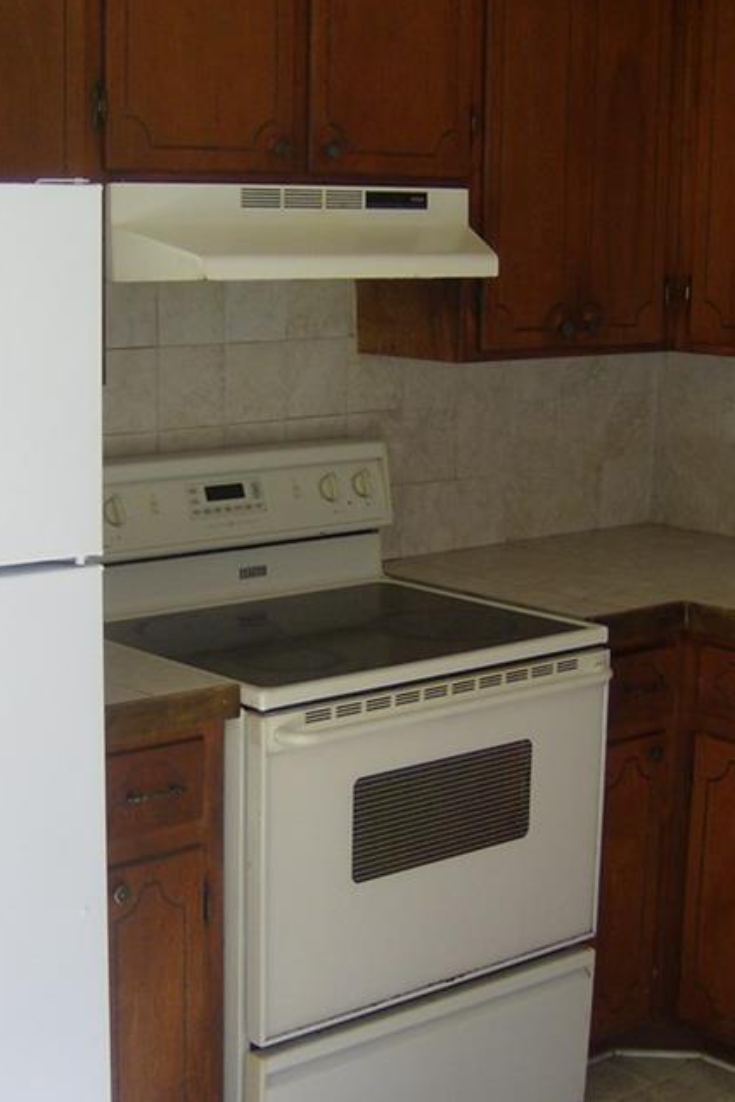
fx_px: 1836
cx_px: 334
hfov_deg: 22.6
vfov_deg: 33.4
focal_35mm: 60
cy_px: 586
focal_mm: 6
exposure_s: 1/74.9
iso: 100
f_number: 2.8
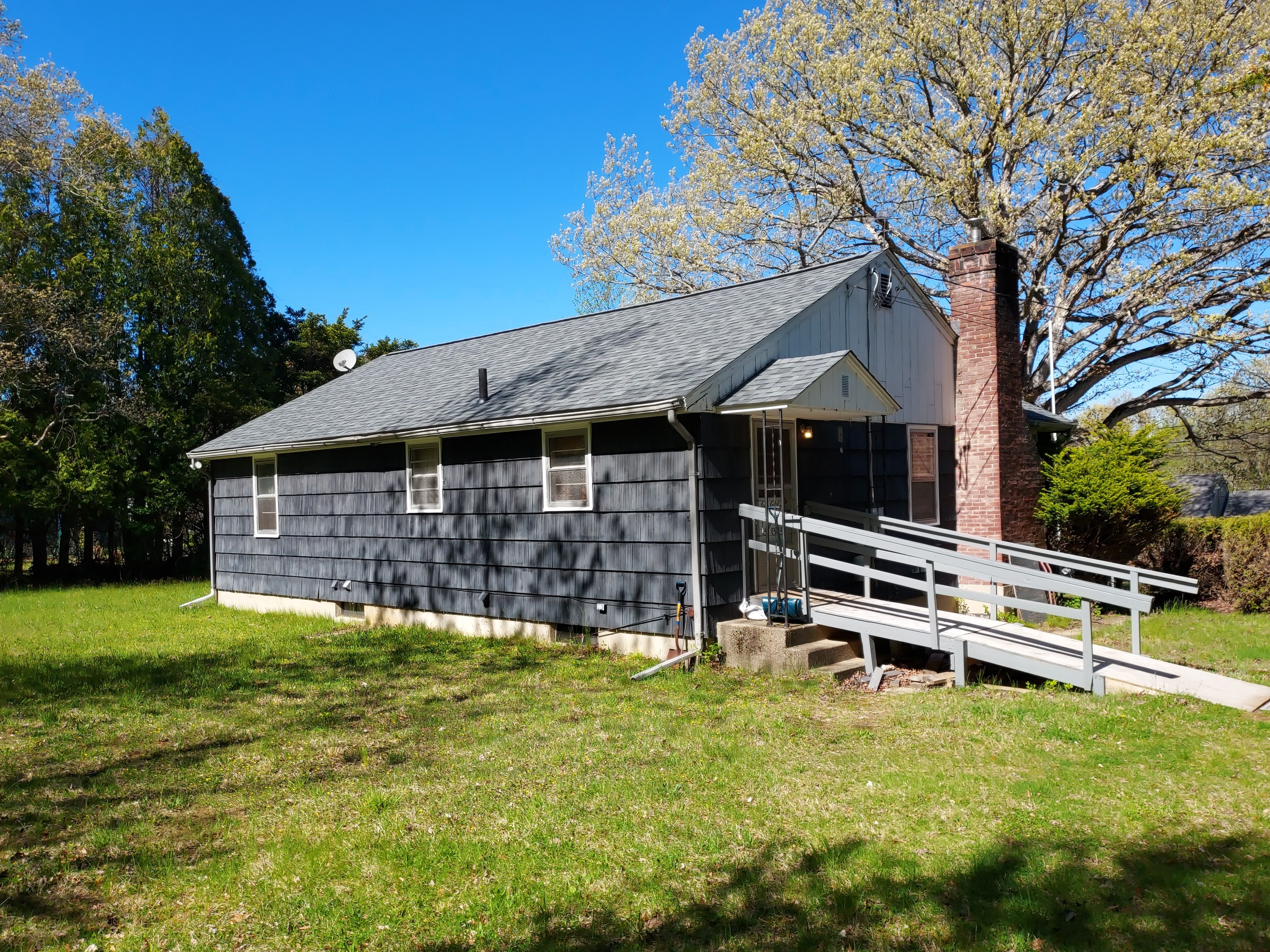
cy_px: 496
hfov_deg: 67.3
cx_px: 629
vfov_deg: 53.0
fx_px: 954
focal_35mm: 26
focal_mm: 4.6
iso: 40
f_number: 1.8
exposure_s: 1/807
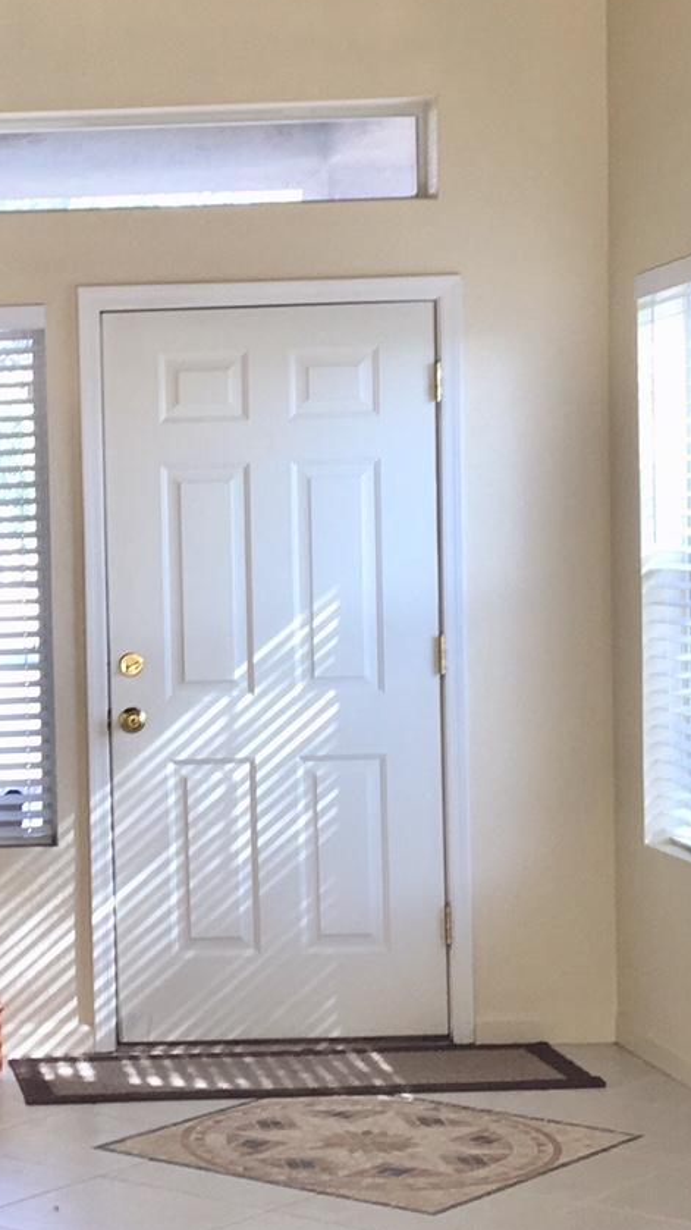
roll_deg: +1.3
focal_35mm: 76
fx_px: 2477
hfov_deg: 15.3
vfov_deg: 27.9
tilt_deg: -2.2
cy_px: 643
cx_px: -164
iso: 25
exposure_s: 1/60
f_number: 2.2
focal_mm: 4.15
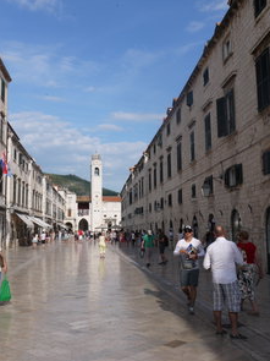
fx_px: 395
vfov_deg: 49.0
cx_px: 105
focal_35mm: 38
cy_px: 181
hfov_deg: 37.5
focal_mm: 14
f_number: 8
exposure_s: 1/500
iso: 160
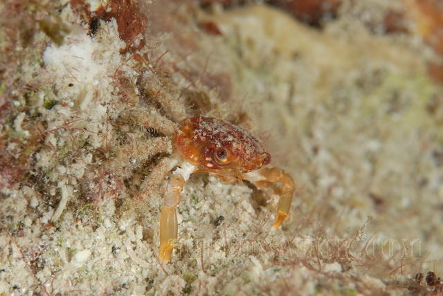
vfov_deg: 8.7
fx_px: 1940
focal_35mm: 158
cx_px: 222
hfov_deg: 13.0
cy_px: 148
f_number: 20
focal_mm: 105
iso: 100
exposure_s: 1/250
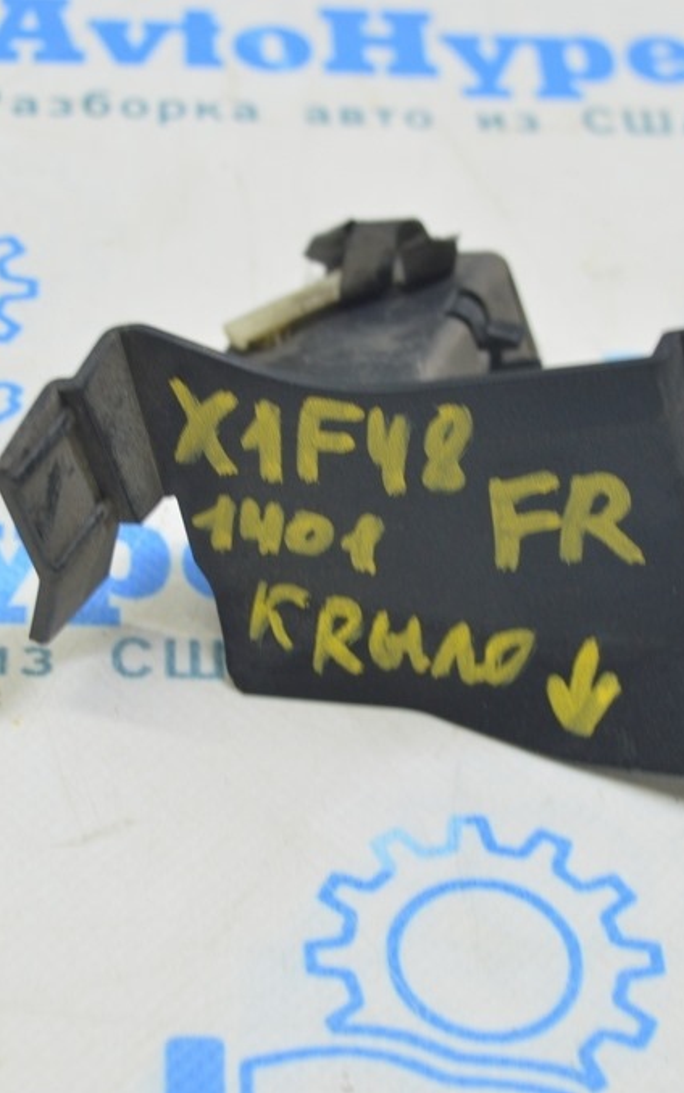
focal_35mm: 83
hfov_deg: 15.7
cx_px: 282
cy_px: 547
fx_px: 2475
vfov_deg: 24.9
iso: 400
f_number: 5.6
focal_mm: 36
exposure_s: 1/20
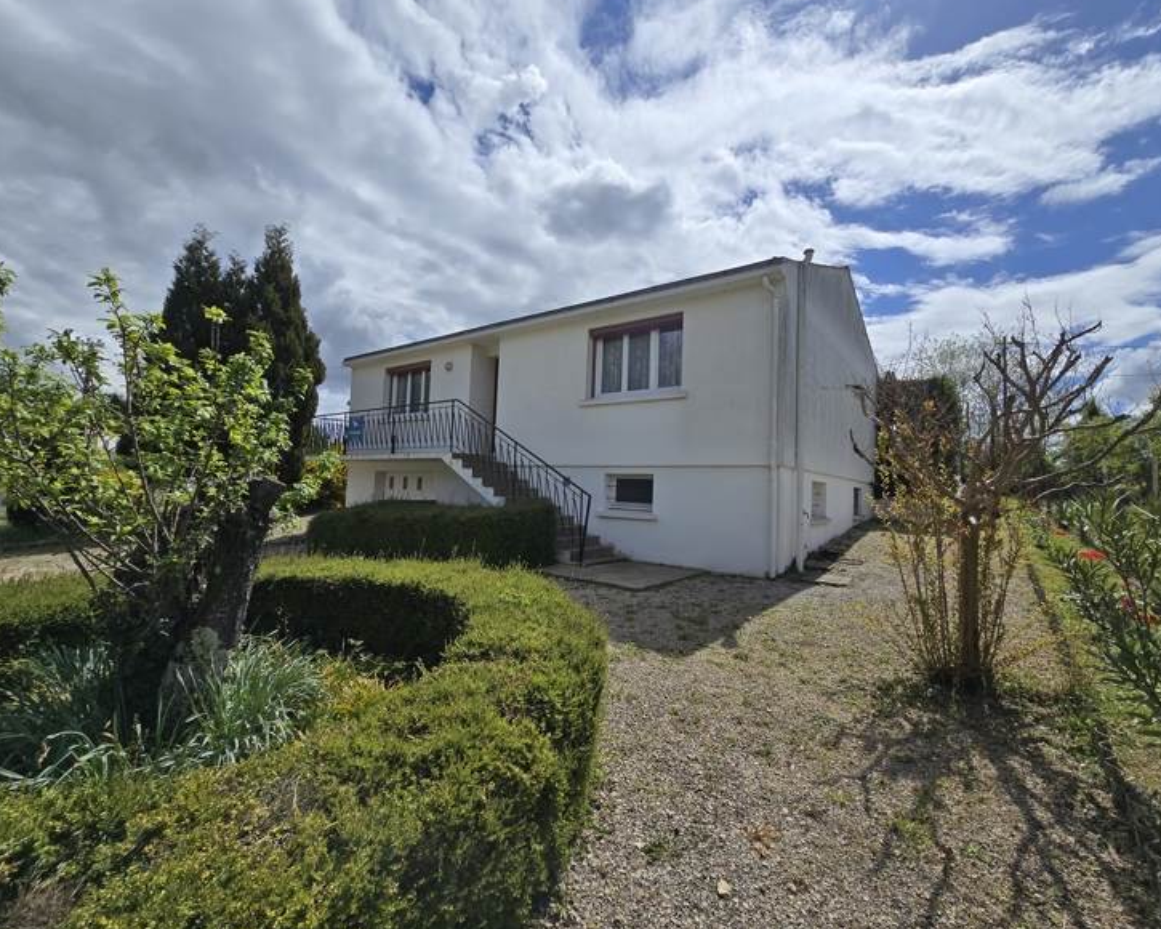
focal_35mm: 14
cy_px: 455
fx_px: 481
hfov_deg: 100.6
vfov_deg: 88.0
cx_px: 609
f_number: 2.2
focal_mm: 2.2
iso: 50
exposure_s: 1/6151
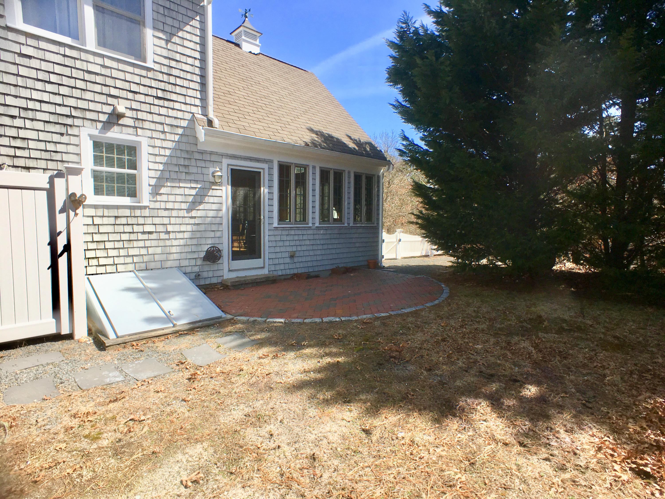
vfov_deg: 48.2
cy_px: 250
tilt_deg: -3.0
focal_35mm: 29
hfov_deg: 61.7
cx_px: 332
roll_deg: -0.5
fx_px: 557
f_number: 2.2
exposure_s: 1/1425
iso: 25
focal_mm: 4.15
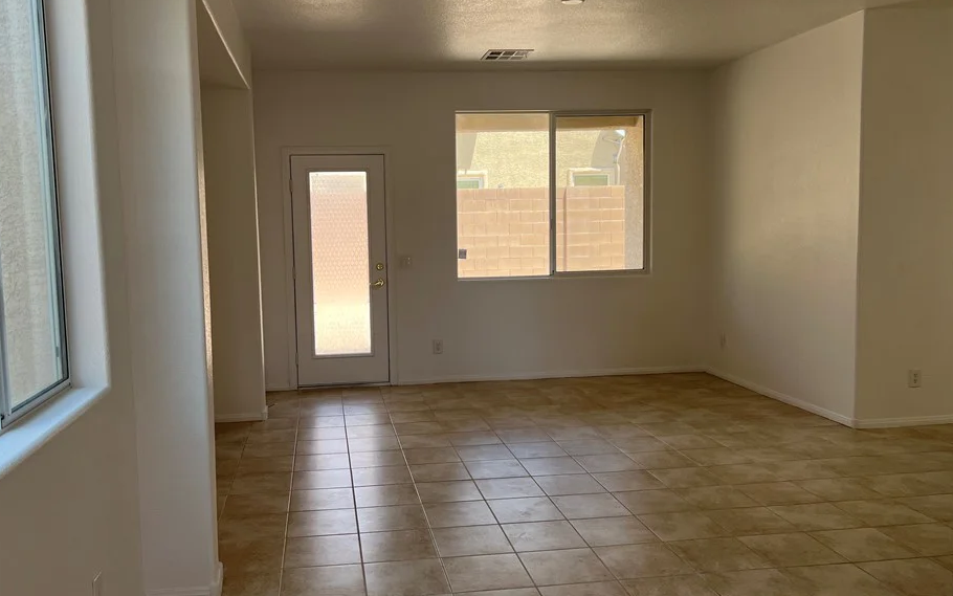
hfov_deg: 61.0
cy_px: 282
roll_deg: +1.0
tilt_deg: -4.6
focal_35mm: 31
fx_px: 805
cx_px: 420
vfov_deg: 40.6
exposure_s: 1/305
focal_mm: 5.7
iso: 50
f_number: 1.5
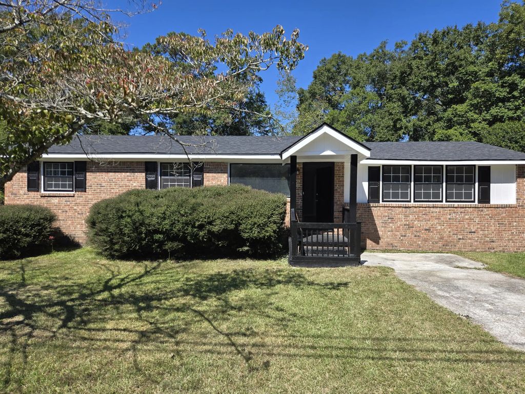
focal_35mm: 23
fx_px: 349
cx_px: 262
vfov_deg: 58.9
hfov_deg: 73.9
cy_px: 197
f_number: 1.8
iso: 25
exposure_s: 1/1505
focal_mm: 5.4
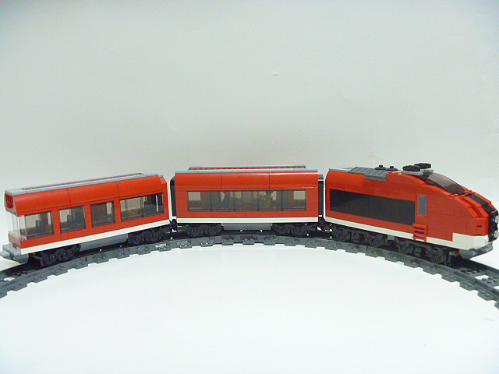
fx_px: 505
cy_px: 187
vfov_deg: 40.7
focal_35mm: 35
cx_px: 250
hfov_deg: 52.6
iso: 400
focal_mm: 6.3
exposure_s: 1/10
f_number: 3.5
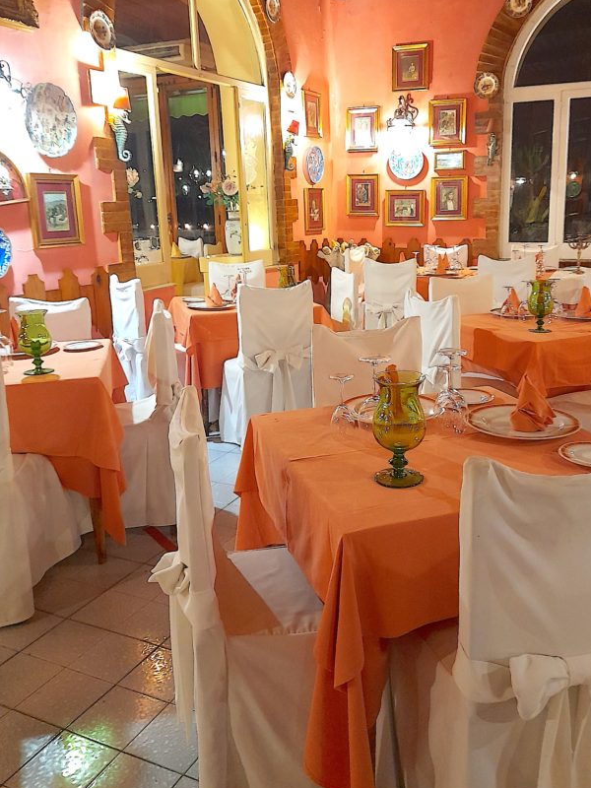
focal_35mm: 30
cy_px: 345
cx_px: 354
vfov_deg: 59.8
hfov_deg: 46.5
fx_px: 683
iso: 500
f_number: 2
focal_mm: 4.6
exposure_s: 1/25
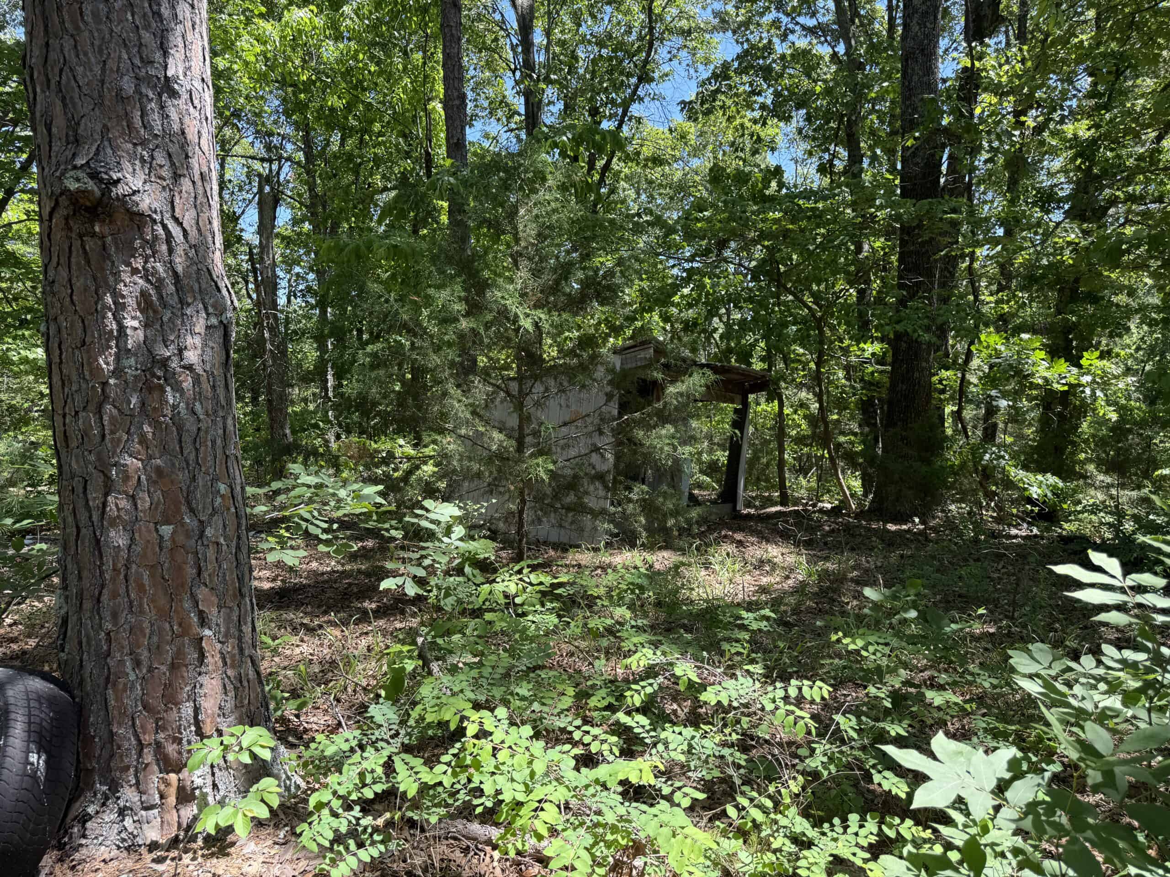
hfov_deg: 71.6
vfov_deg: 56.8
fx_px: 811
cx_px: 585
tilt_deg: -3.6
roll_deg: -0.6
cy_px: 438
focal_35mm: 24
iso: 80
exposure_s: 1/571
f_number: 1.78
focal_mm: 6.76
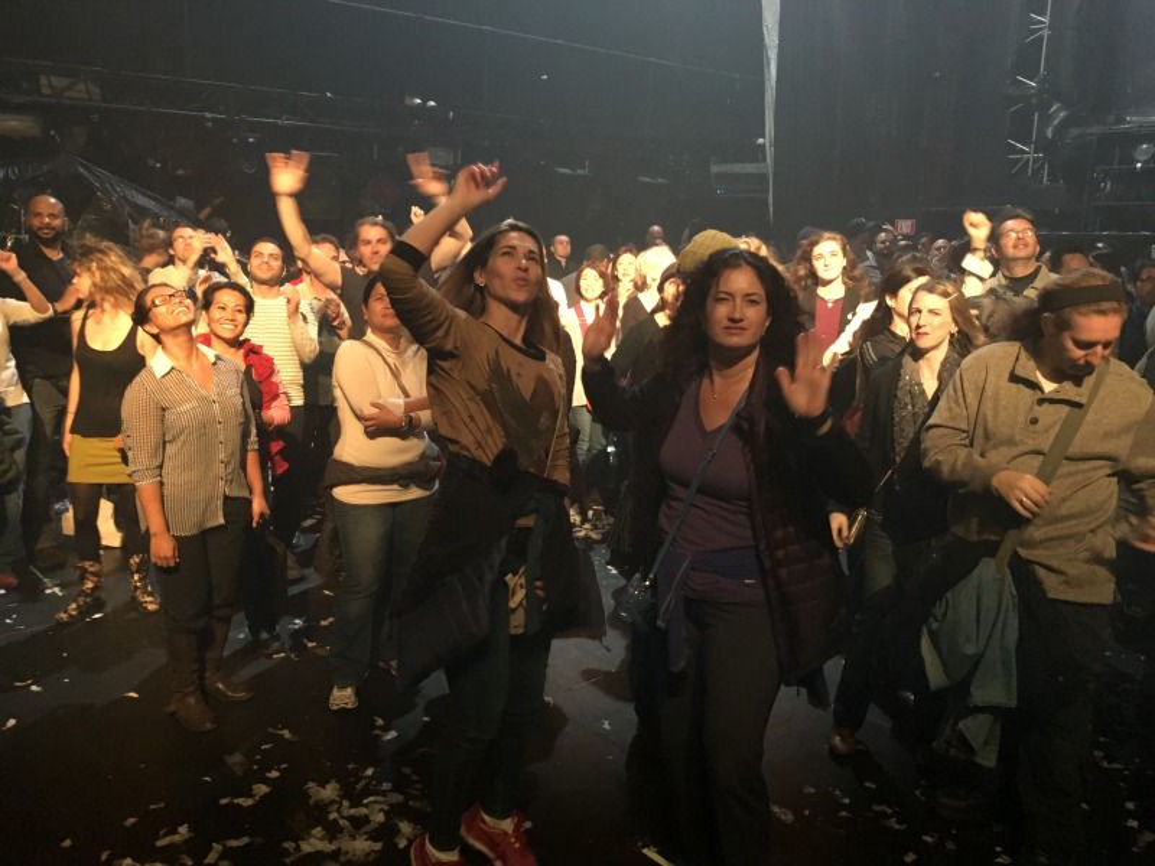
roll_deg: -0.1
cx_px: 578
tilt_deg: -11.0
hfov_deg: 61.7
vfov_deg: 48.2
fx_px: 968
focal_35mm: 29
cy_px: 433
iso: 200
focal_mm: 4.15
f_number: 2.2
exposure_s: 1/17
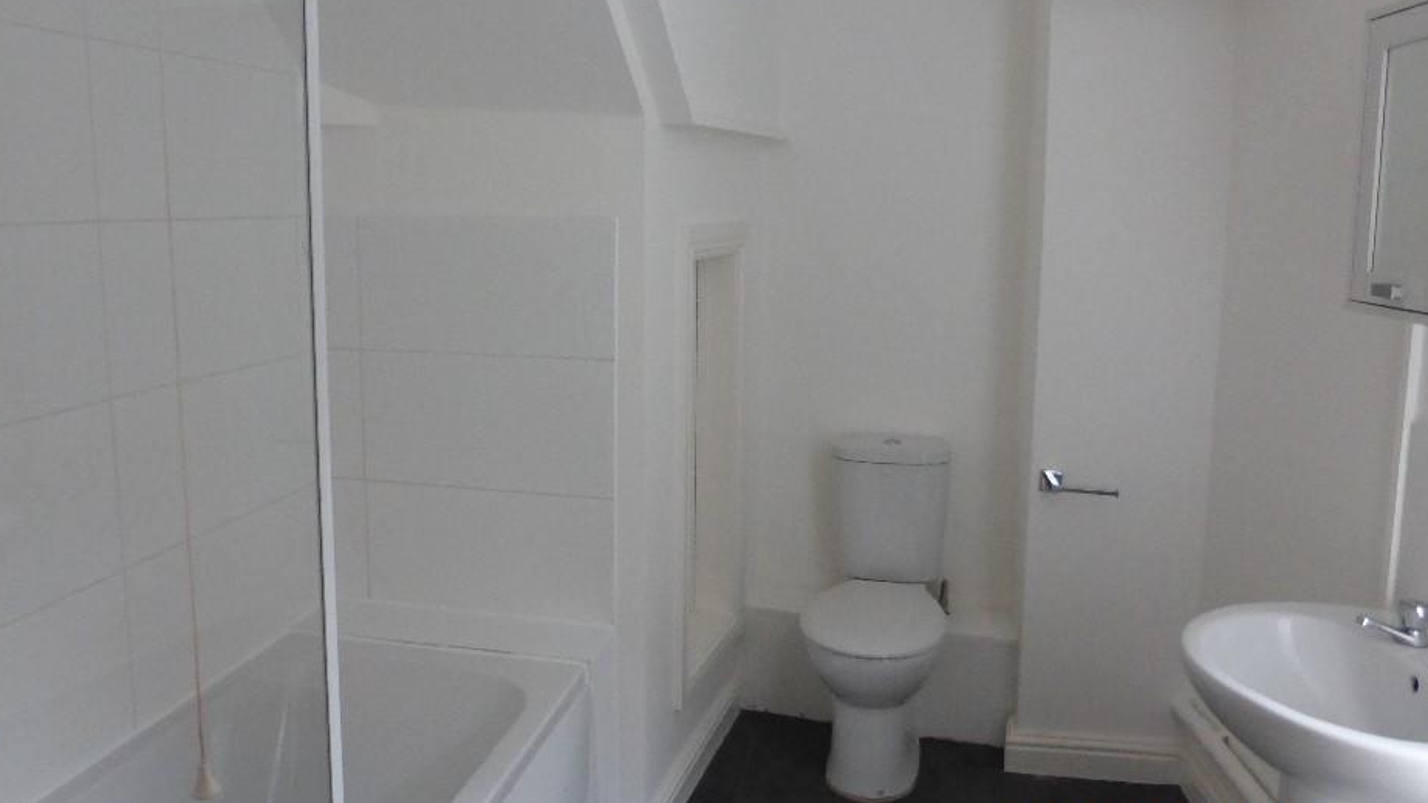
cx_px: 647
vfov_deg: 40.1
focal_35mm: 29
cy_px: 353
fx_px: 1098
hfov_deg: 65.9
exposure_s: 1/30
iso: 400
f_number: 3.3
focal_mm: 4.3
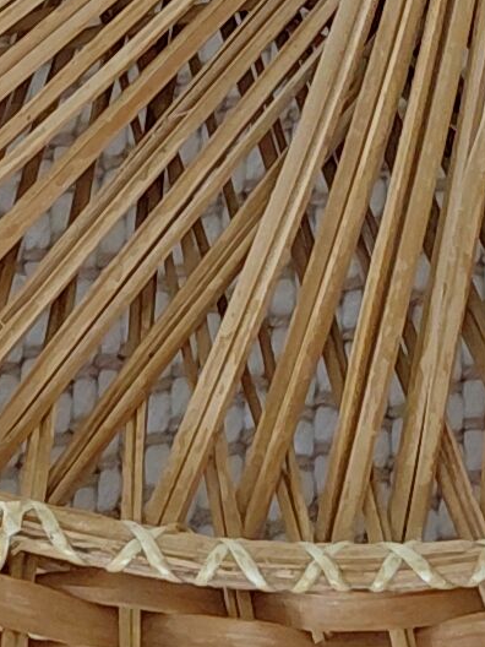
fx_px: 3605
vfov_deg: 9.8
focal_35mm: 193
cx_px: 317
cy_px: -411
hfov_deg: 7.7
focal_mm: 4.69
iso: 250
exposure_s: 1/60
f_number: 1.8
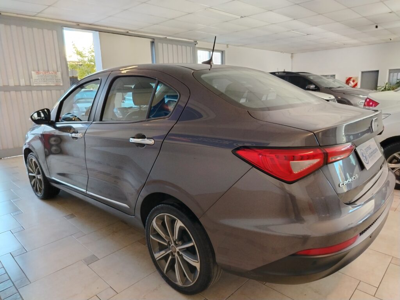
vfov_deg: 56.8
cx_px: 200
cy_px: 150
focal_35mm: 24
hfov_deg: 71.6
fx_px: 277
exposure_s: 1/100
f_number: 1.75
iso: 1134
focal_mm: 5.25
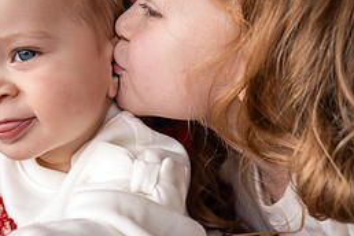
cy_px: 130
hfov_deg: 27.7
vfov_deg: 18.9
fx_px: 708
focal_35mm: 72
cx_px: 86
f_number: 3.2
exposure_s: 1/250
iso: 320
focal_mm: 32
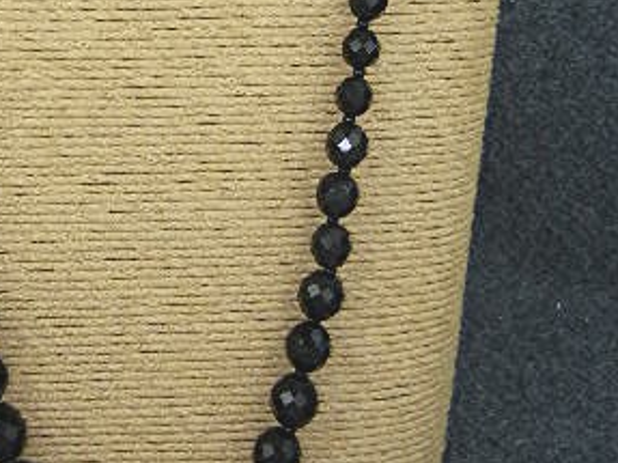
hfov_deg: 28.2
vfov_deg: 21.3
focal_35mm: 67
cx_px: 106
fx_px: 1196
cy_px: 24
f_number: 3.5
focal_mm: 5.4
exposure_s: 1/30
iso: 200
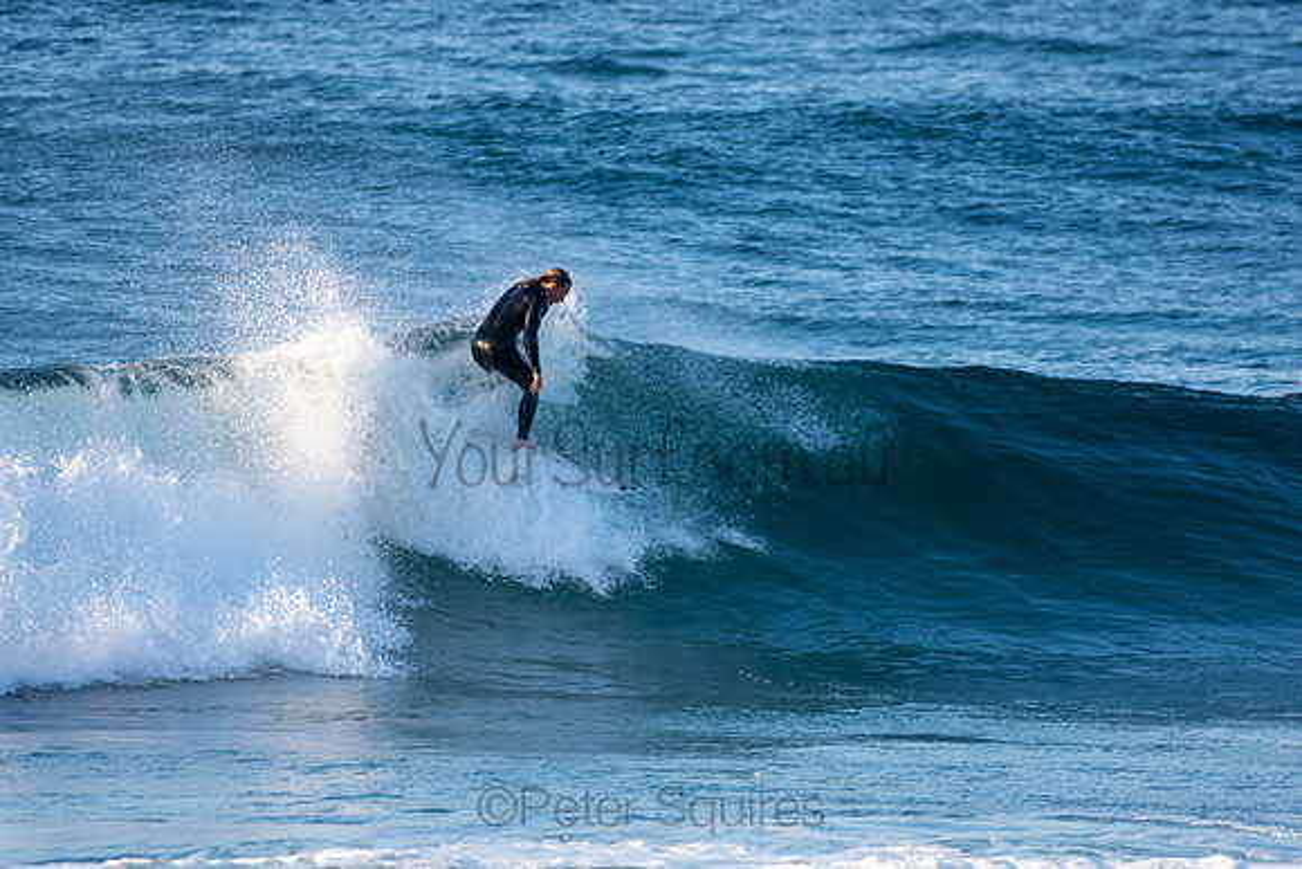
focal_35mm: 750
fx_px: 27130
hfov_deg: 2.7
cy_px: 434
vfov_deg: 1.8
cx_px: 651
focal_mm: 500
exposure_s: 1/1250
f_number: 5.6
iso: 560
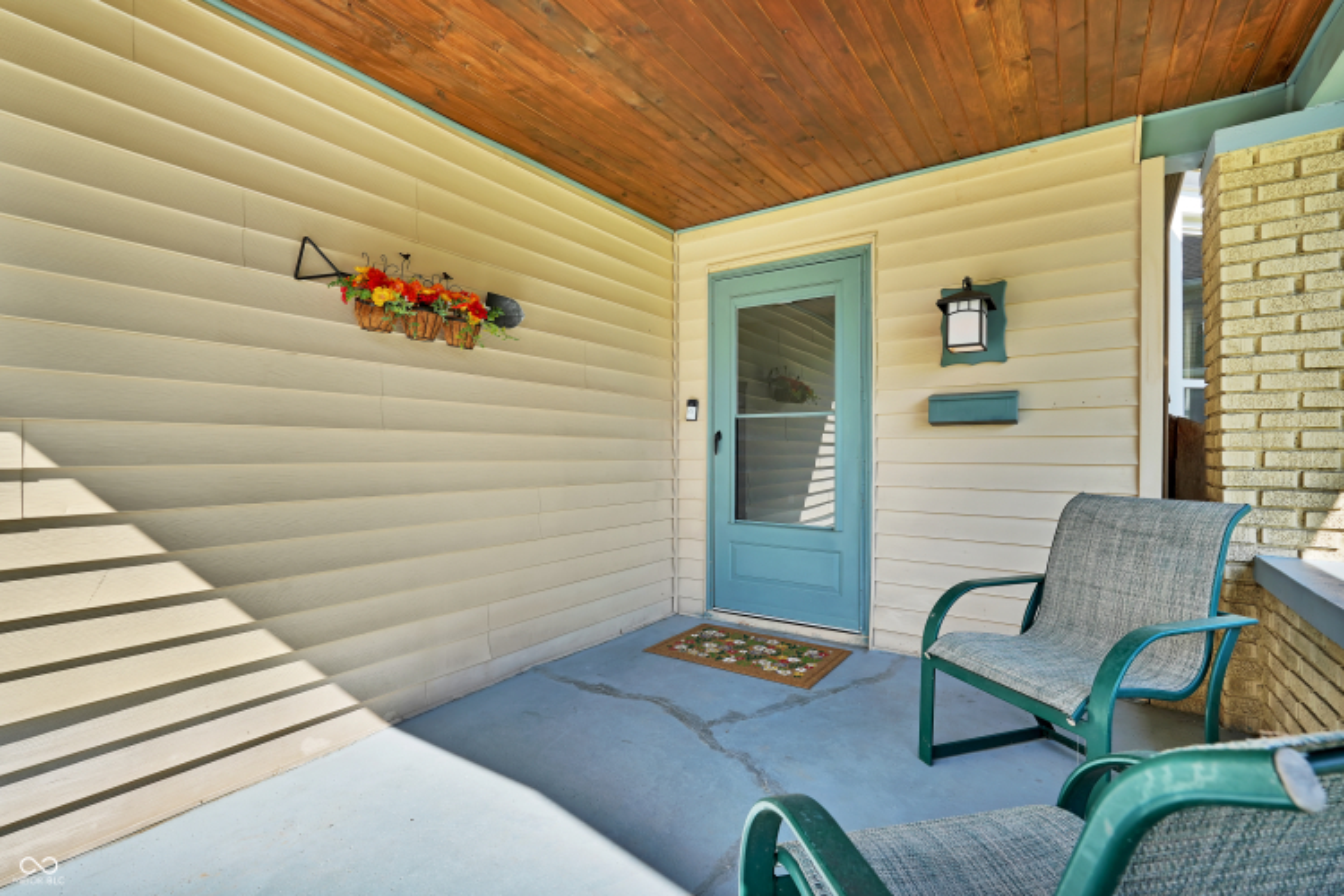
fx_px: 597
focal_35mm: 16
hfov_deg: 96.7
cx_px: 672
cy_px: 448
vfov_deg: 73.7
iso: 100
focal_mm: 16
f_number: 8
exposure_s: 1/60
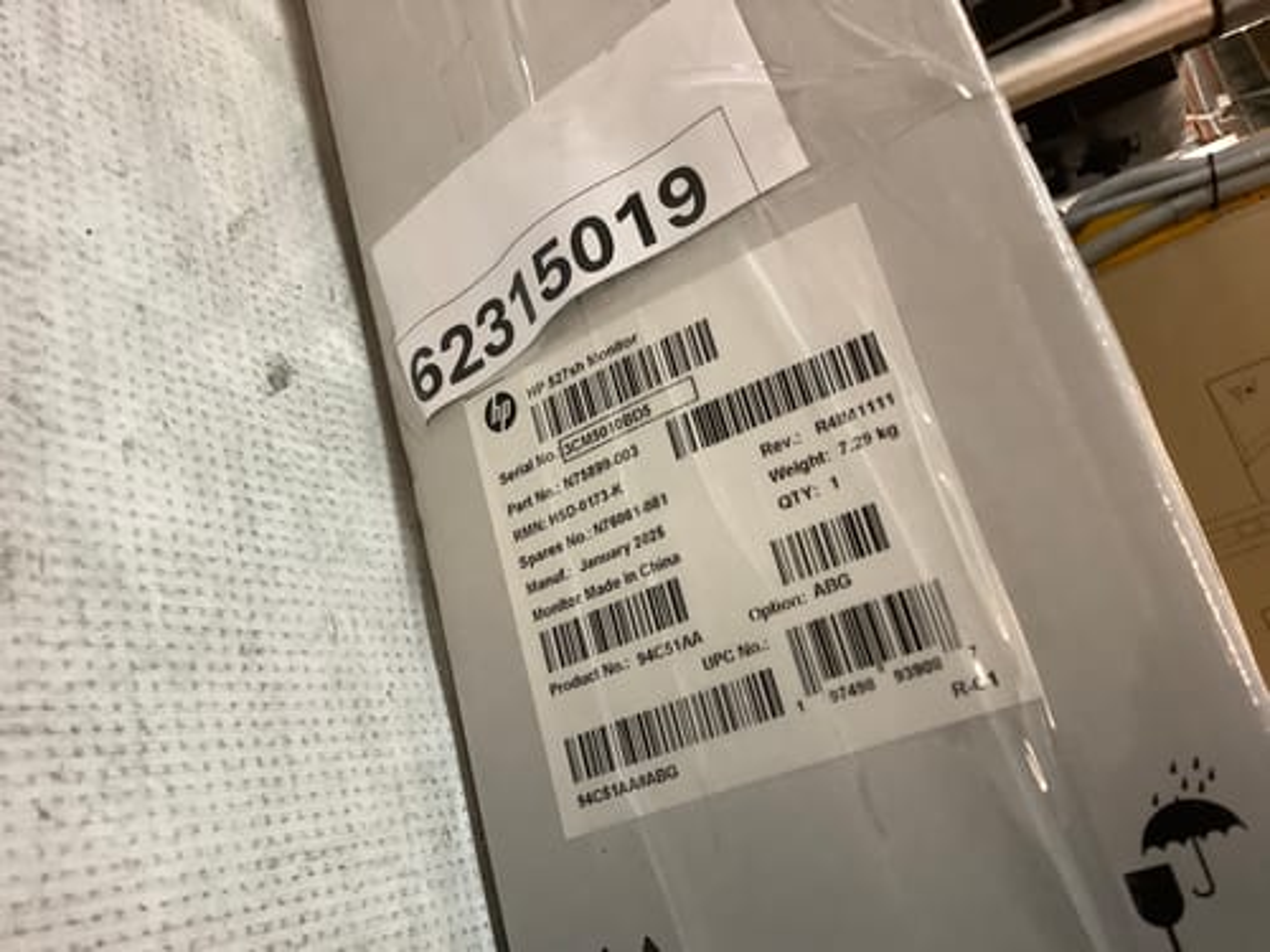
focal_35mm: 31
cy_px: 476
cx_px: 635
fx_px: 1137
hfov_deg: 58.4
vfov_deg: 45.4
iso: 250
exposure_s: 1/50
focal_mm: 3.3
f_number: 2.4
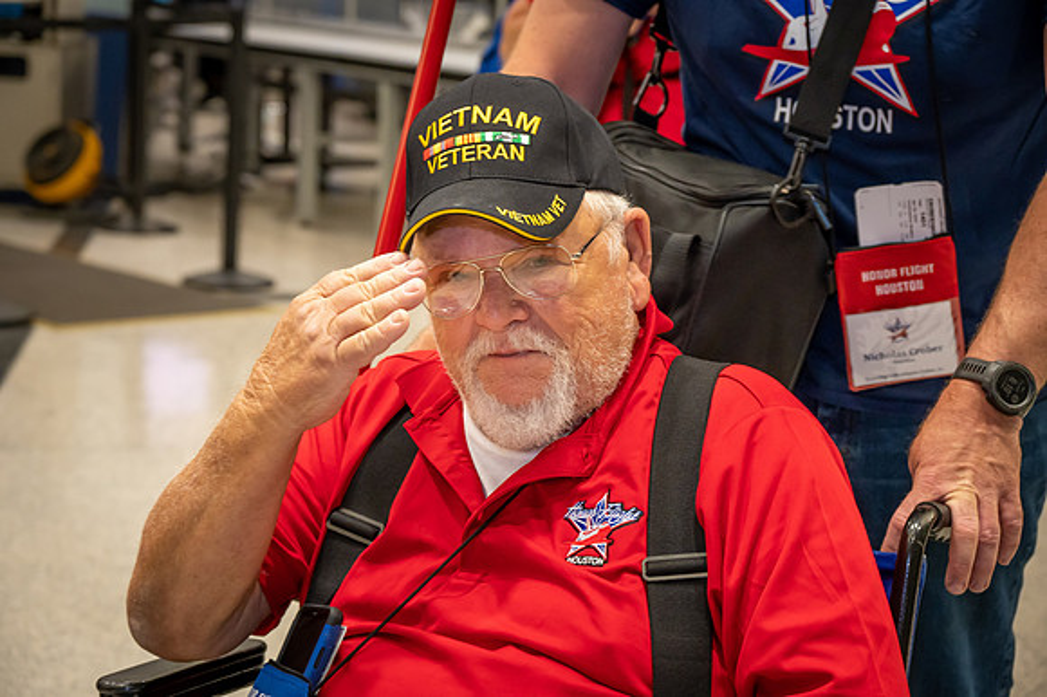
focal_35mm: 81
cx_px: 524
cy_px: 348
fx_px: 2354
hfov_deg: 25.1
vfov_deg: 16.8
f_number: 6.3
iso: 3200
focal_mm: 81
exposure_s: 1/100
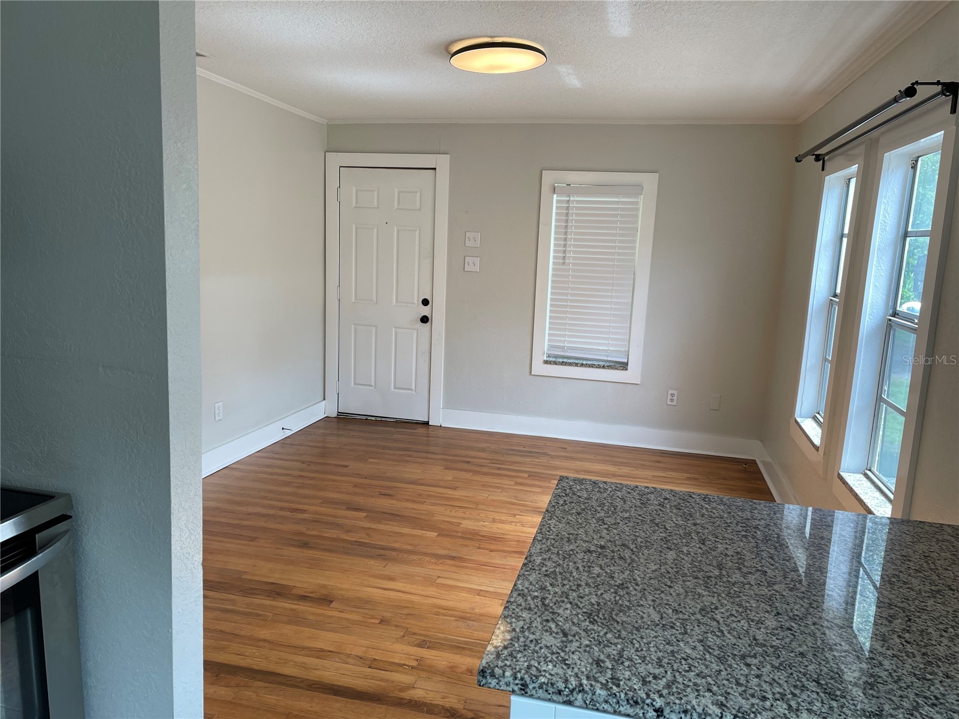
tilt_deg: -8.2
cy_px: 360
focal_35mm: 26
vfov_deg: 53.1
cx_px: 480
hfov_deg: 67.3
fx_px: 720
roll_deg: -2.4
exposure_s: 1/139
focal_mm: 4.2
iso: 32
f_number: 1.6
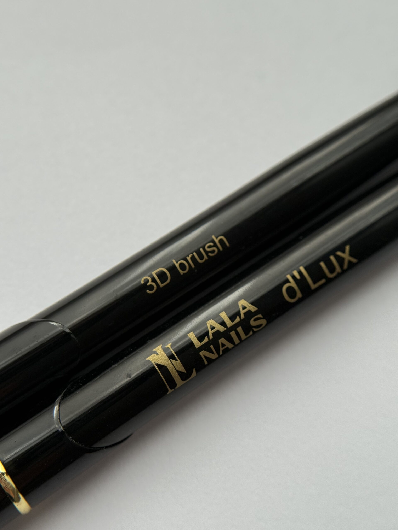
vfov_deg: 39.7
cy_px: 265
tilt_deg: -71.5
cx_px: 199
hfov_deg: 30.3
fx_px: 736
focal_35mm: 48
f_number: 1.78
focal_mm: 6.76
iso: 80
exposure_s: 1/1715
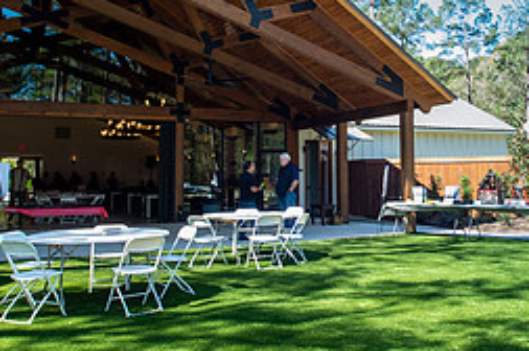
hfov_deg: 49.0
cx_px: 341
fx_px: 572
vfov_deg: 33.9
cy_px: 121
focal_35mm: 39
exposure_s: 1/60
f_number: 4
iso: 50
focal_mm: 17
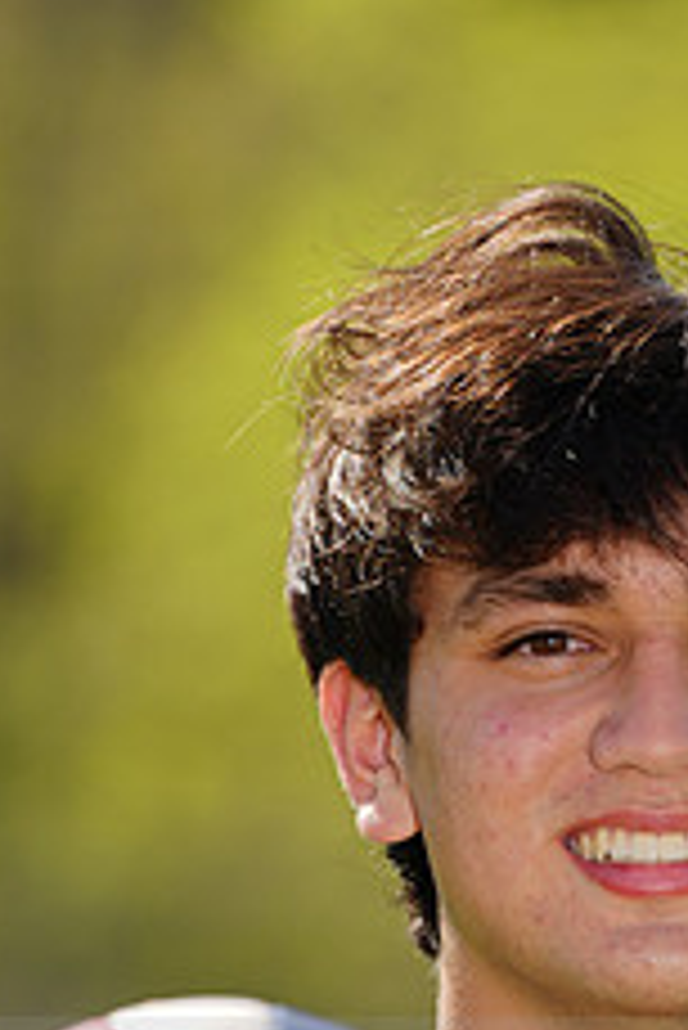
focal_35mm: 969
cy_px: 1079
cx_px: 627
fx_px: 27734
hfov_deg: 1.4
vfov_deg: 2.1
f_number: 7.1
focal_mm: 382
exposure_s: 1/200
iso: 64
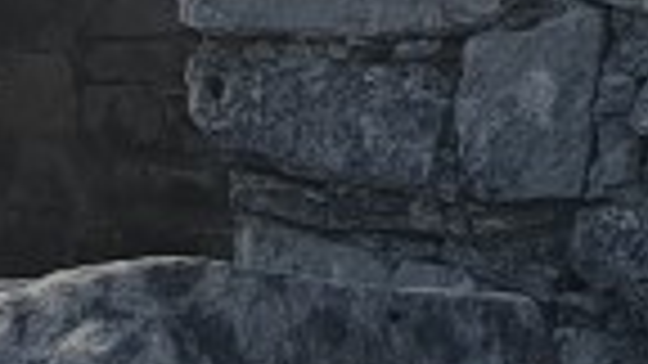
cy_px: 211
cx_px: 626
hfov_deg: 10.6
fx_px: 3471
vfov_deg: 6.0
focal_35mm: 202
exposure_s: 1/3049
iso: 50
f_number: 2.4
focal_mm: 4.3
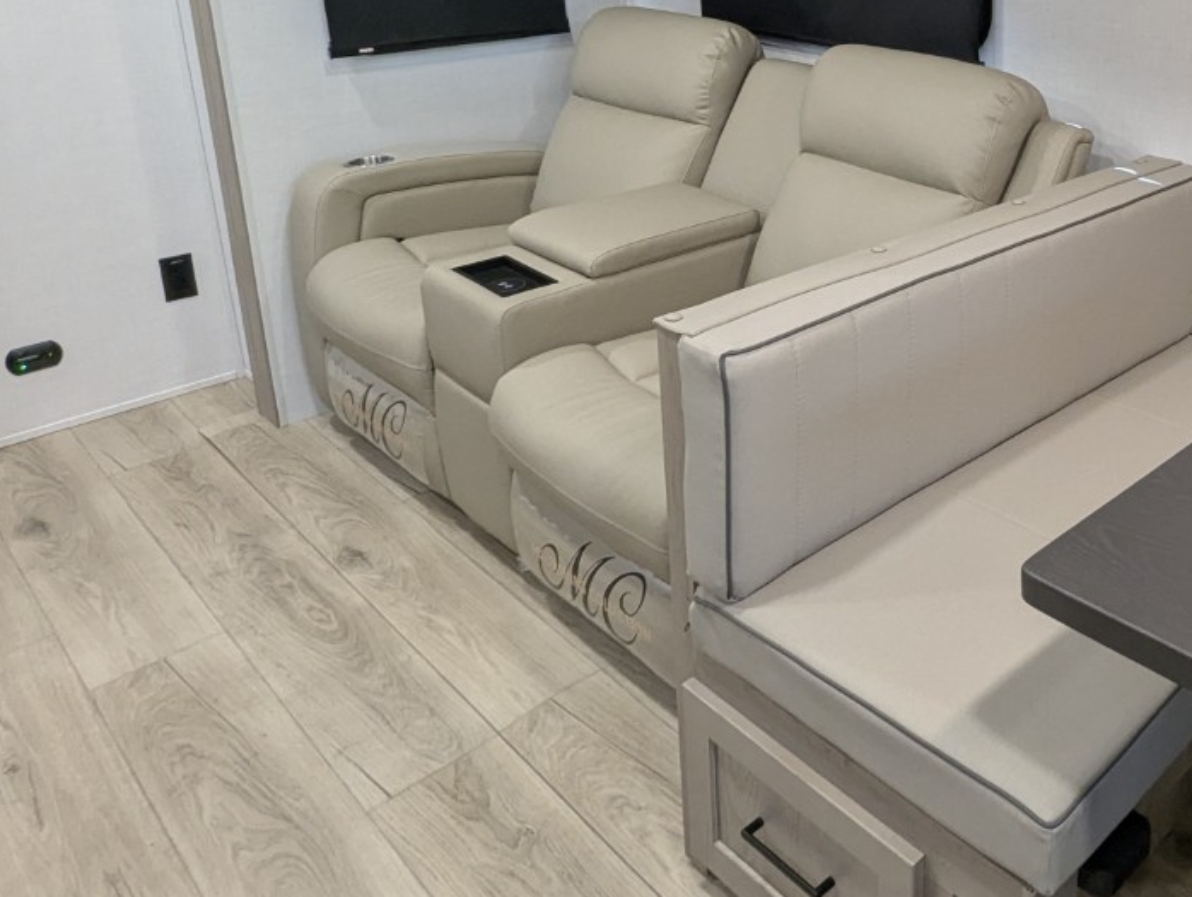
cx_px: 974
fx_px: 1103
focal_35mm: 32
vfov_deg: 42.1
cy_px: 171
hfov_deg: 52.6
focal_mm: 2.35
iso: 235
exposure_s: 1/77.5
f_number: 2.2
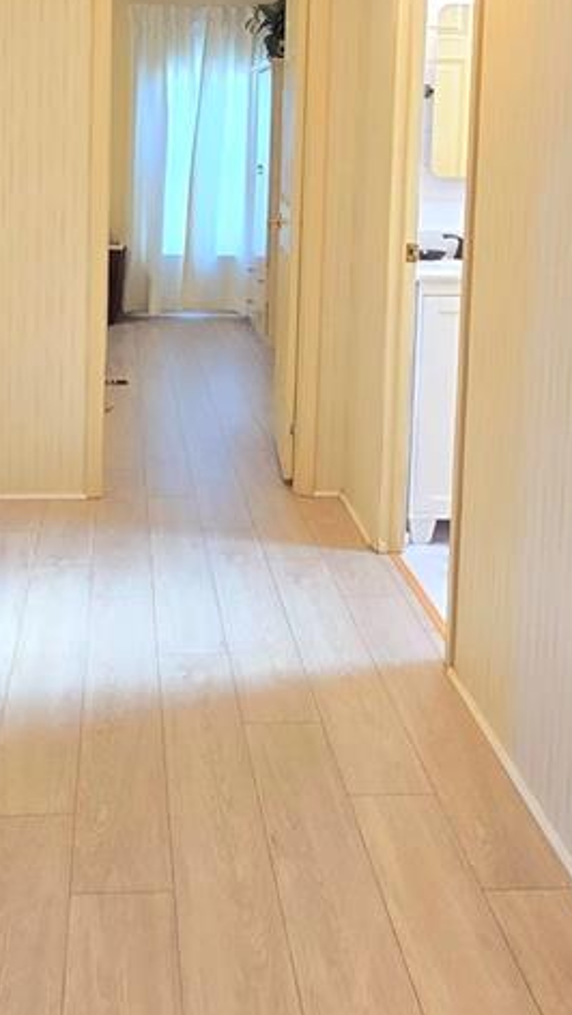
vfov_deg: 52.6
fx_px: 969
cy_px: 245
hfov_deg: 32.6
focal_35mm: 36
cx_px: 187
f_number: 2.2
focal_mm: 2.2
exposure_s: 1/60.2
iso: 200
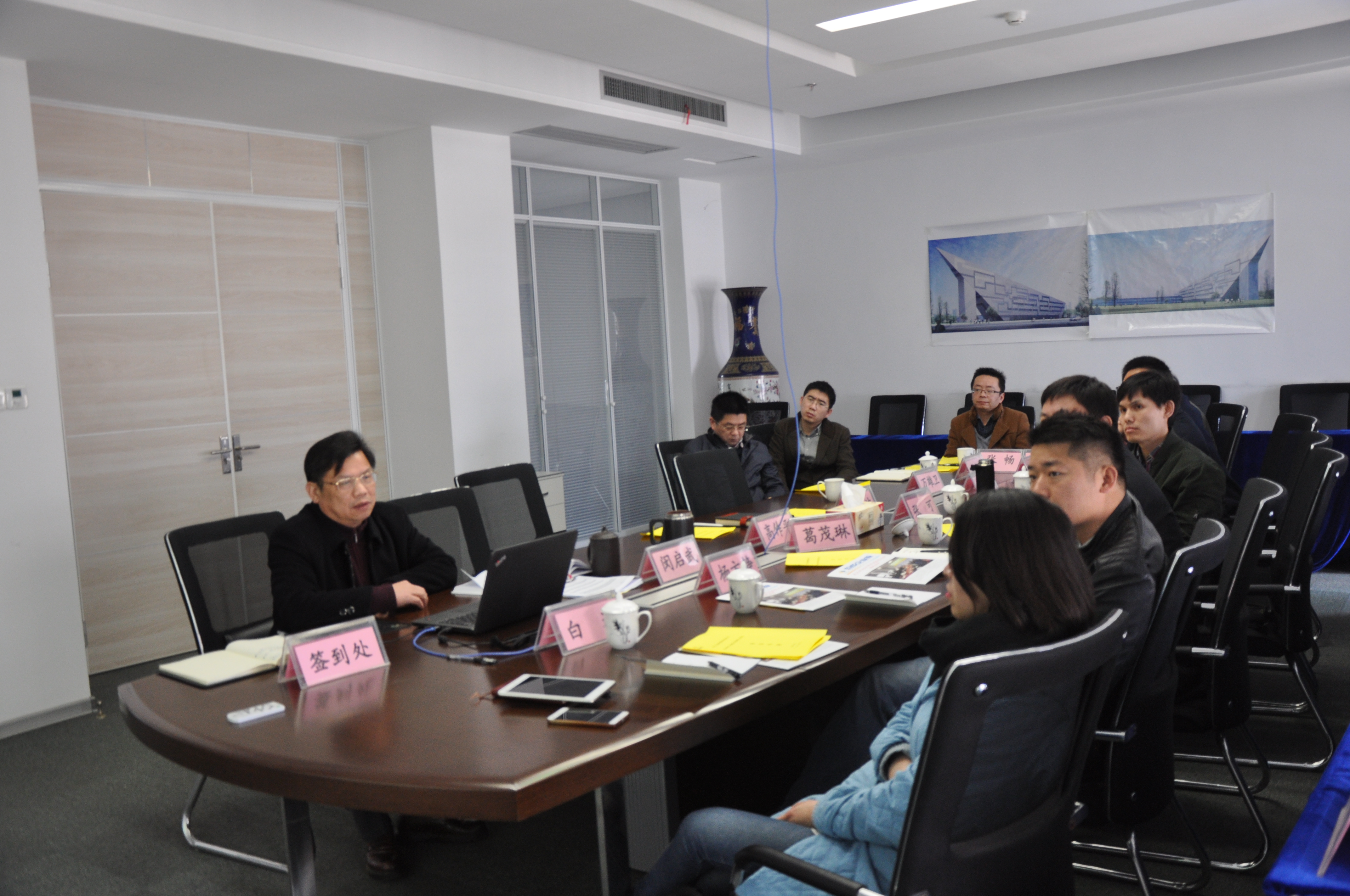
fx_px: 1180
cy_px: 448
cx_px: 675
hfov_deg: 59.6
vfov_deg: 41.6
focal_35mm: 32
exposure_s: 1/30
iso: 640
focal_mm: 21
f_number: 3.8
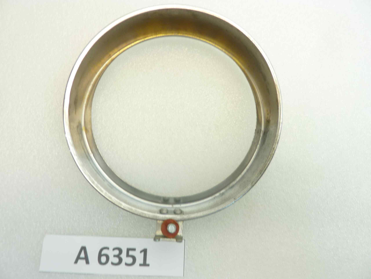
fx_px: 268
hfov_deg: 69.4
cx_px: 186
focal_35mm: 25
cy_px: 140
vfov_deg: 54.9
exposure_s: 1/15
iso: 80
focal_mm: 4.1
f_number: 3.3
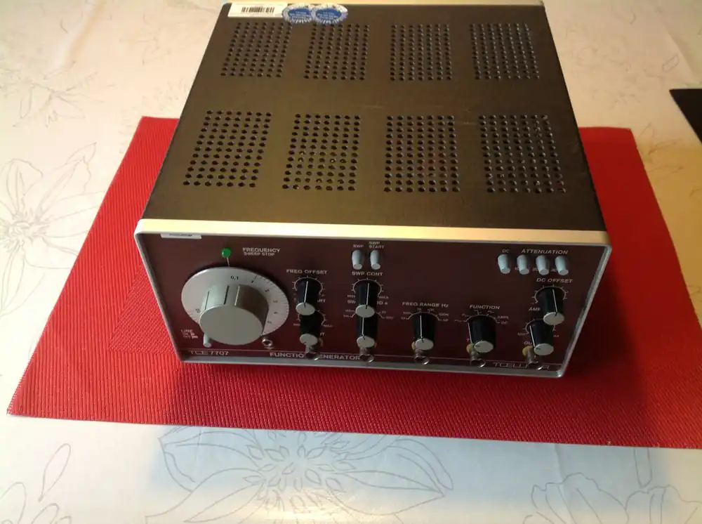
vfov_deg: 40.6
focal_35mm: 35
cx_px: 351
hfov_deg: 52.7
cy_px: 262
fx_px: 708
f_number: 2.4
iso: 64
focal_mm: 4.28
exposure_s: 1/15
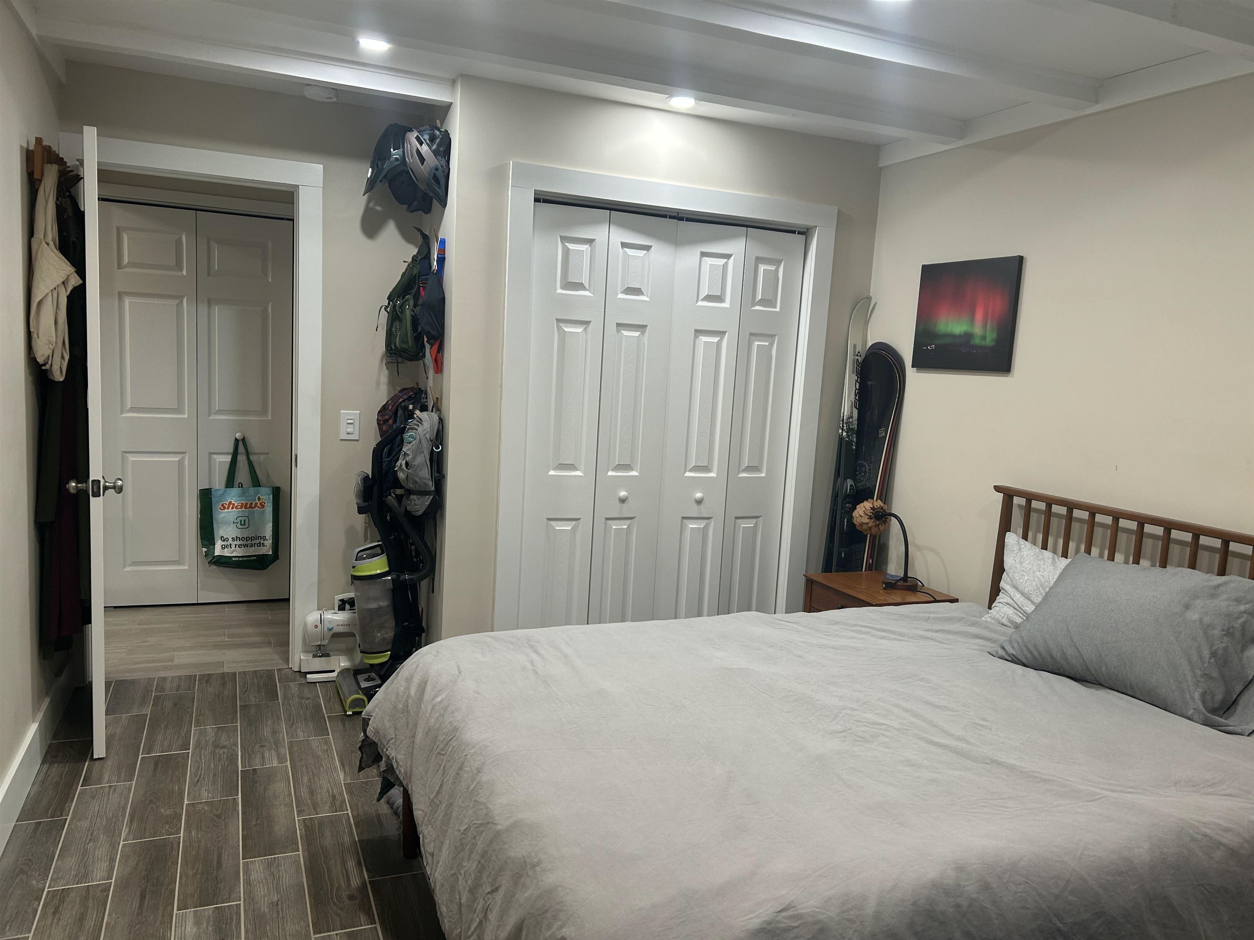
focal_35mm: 26
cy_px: 470
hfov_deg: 67.3
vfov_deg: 53.1
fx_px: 942
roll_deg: -3.4
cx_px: 627
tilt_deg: -7.0
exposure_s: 1/60
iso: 64
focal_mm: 5.7
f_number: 1.5
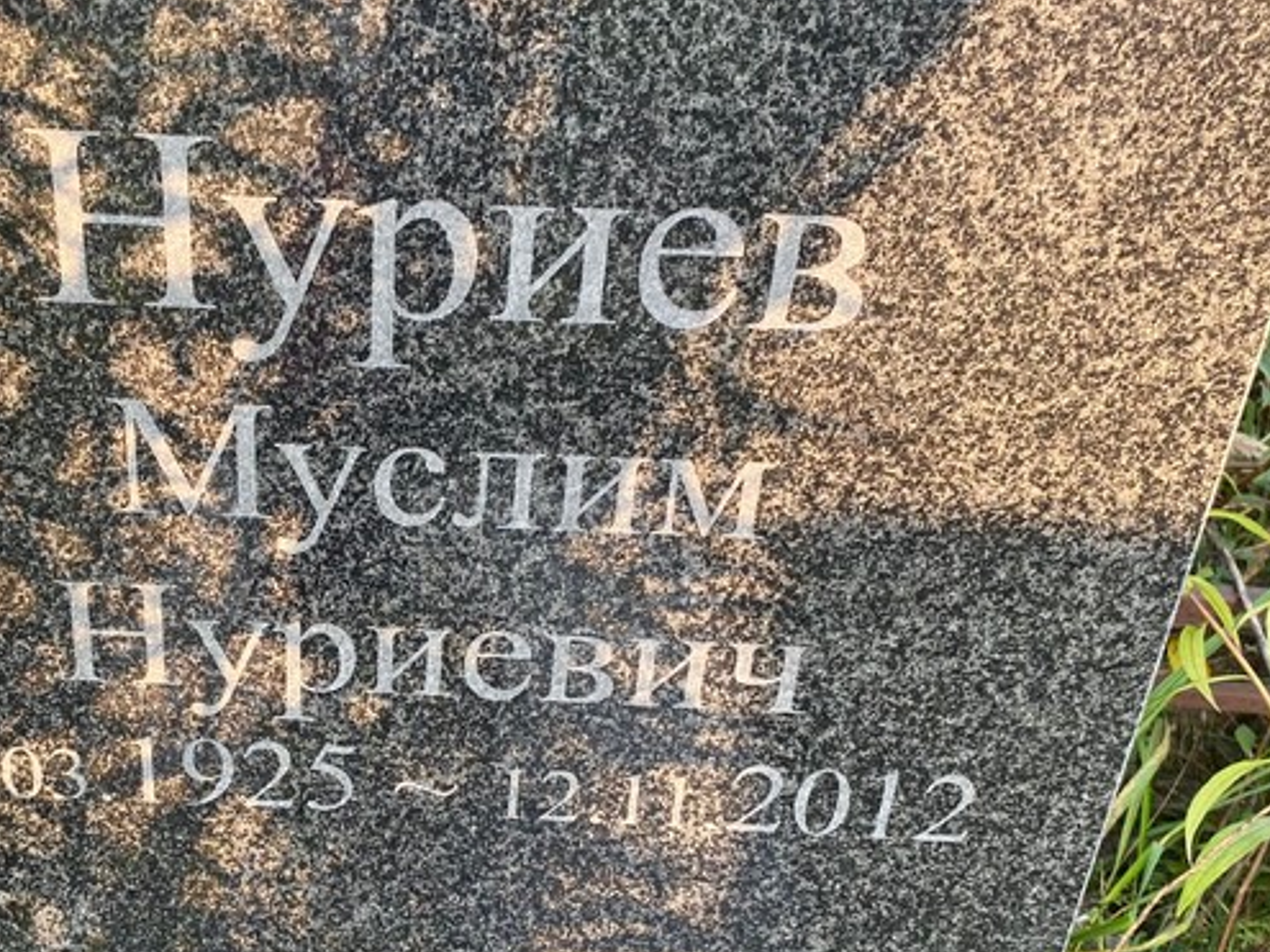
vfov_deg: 34.2
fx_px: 1541
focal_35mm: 42
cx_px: 382
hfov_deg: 43.9
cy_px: 565
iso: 64
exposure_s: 1/121
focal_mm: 4.25
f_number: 1.8
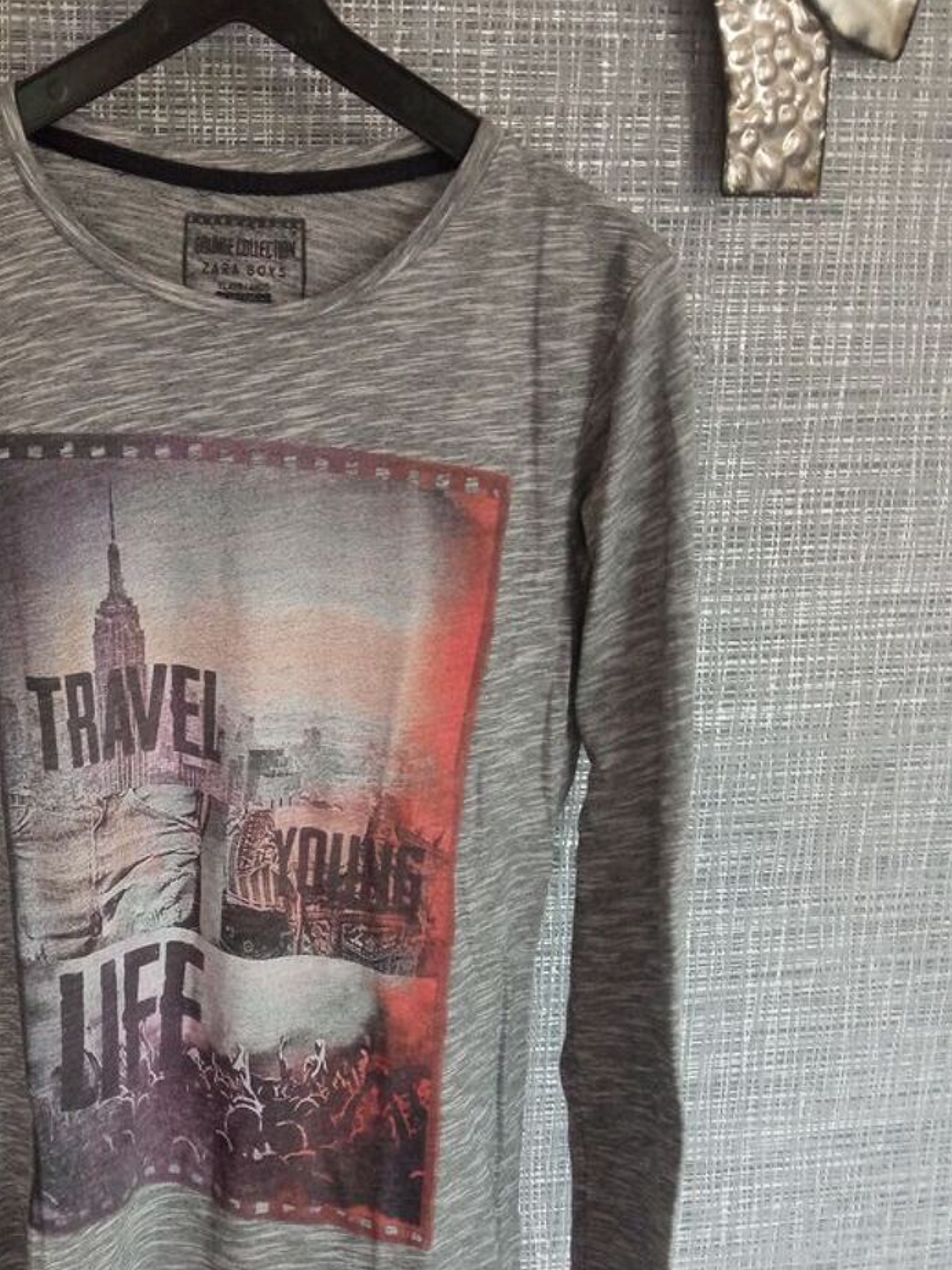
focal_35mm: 39
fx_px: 1430
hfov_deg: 36.2
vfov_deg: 47.5
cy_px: 781
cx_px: 271
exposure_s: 1/25
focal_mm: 3.79
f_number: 2.2
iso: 735
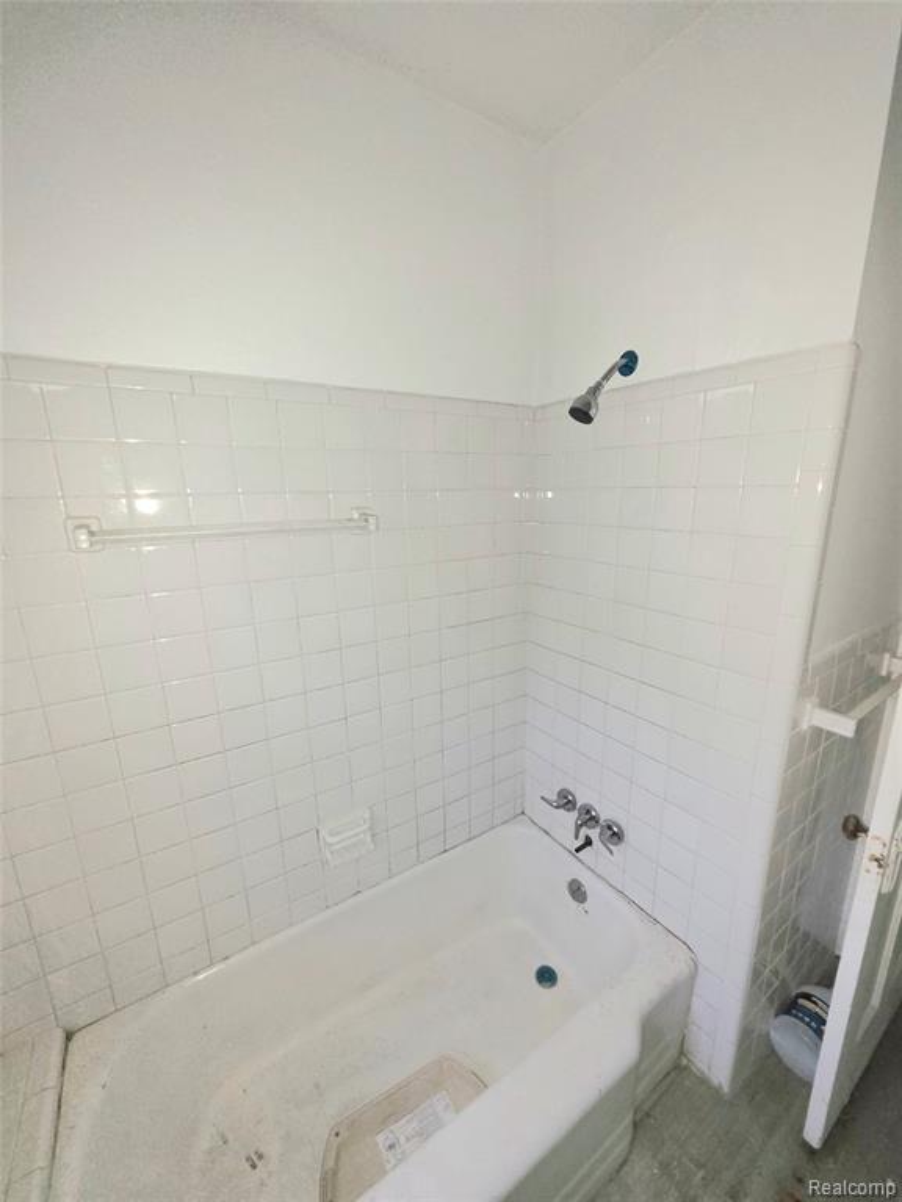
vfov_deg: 106.2
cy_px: 601
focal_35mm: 13
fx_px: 452
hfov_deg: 89.9
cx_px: 451
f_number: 1.9
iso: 160
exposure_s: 1/60.2
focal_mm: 2.2
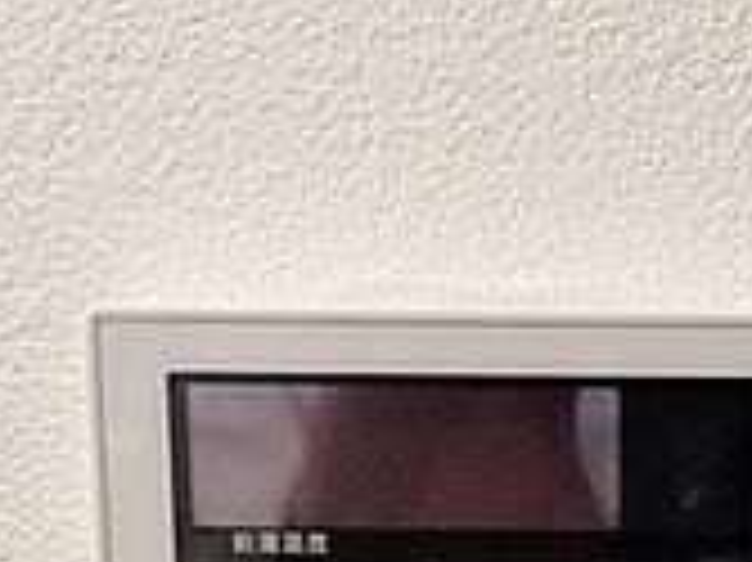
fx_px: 1954
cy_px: 782
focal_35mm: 90
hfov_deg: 21.3
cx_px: 680
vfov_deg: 15.4
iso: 230
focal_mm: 5.43
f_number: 1.89
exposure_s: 1/60
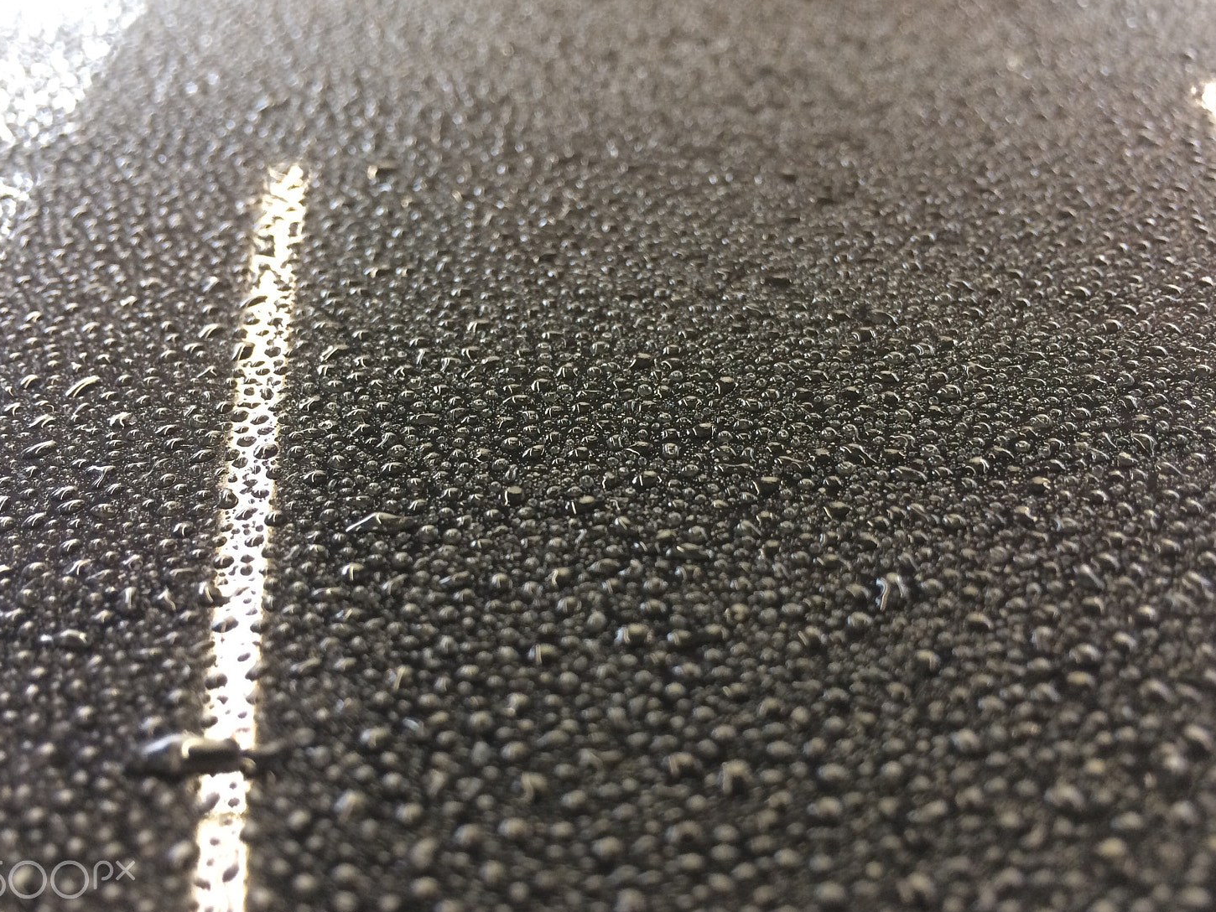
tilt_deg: -21.2
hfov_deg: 56.8
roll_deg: -3.4
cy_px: 487
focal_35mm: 32
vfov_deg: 44.1
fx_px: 1124
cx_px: 598
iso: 64
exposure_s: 1/33
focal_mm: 4.15
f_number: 2.2
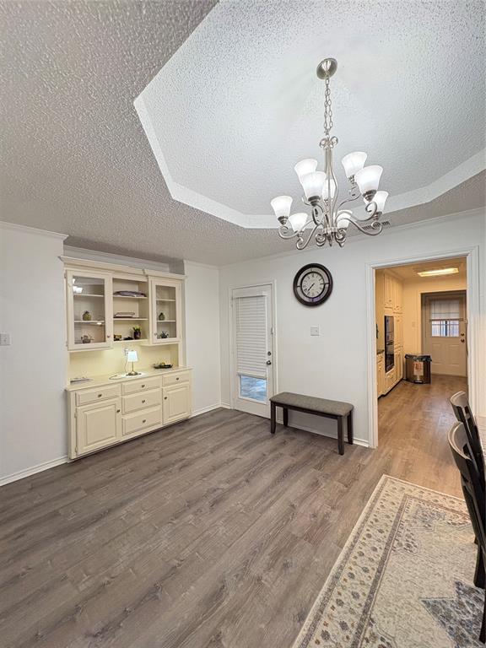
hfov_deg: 85.7
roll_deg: +1.5
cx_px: 243
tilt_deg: +1.9
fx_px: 262
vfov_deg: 102.1
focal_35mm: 14
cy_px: 324
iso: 320
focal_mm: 2.22
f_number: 2.2
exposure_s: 1/120
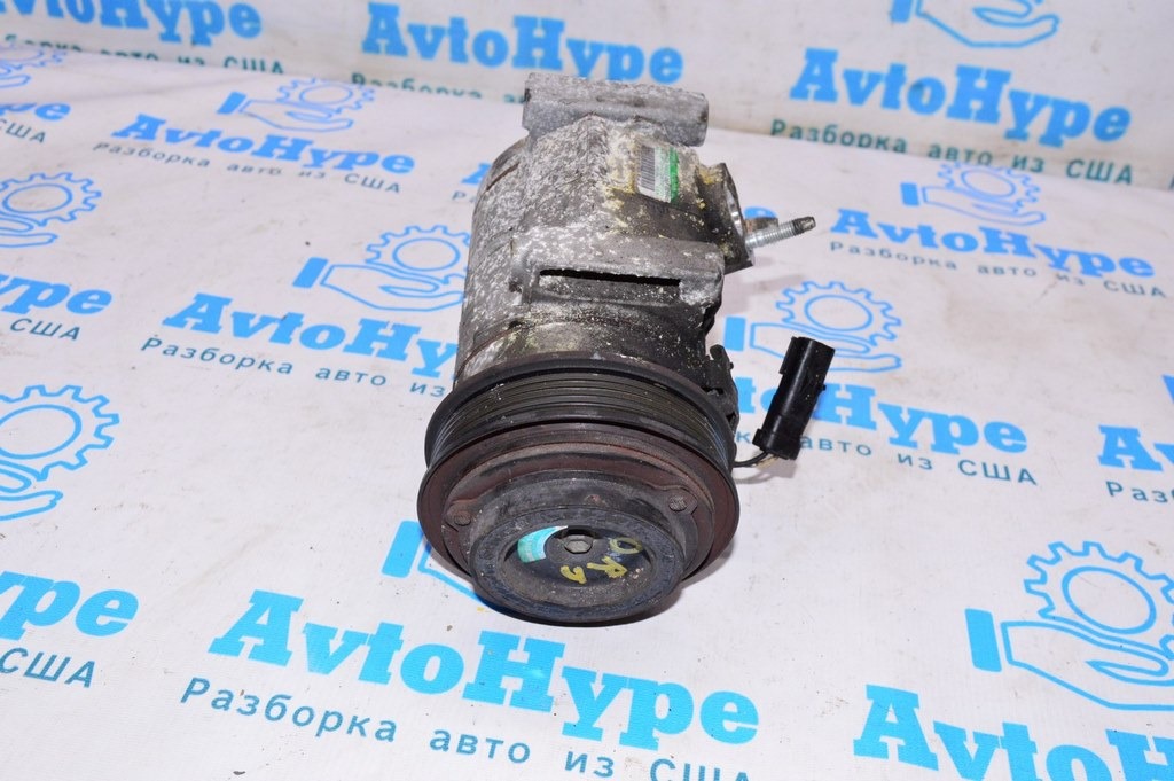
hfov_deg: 53.2
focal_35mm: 36
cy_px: 390
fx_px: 1173
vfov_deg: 36.8
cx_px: 587
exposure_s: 1/160
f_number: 8
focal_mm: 24
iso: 1600
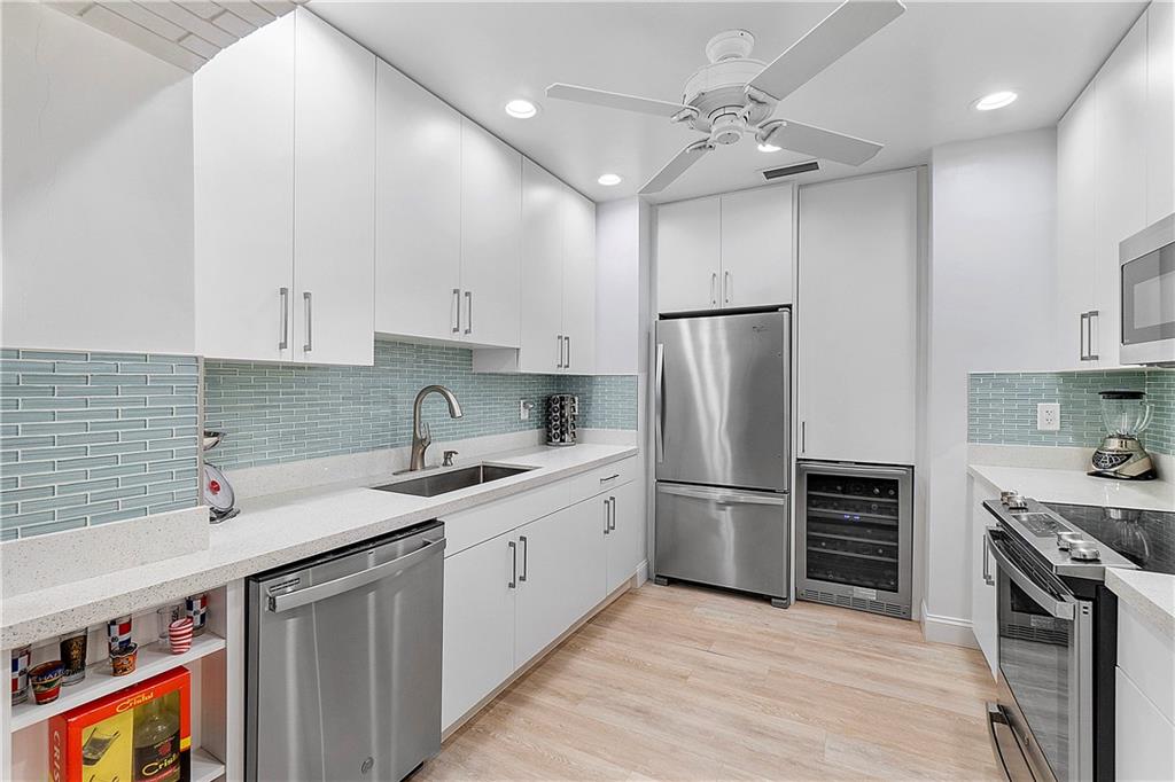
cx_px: 588
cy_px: 391
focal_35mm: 15
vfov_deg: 77.3
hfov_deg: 100.4
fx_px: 489
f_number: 10
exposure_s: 1/15
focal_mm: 10
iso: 250
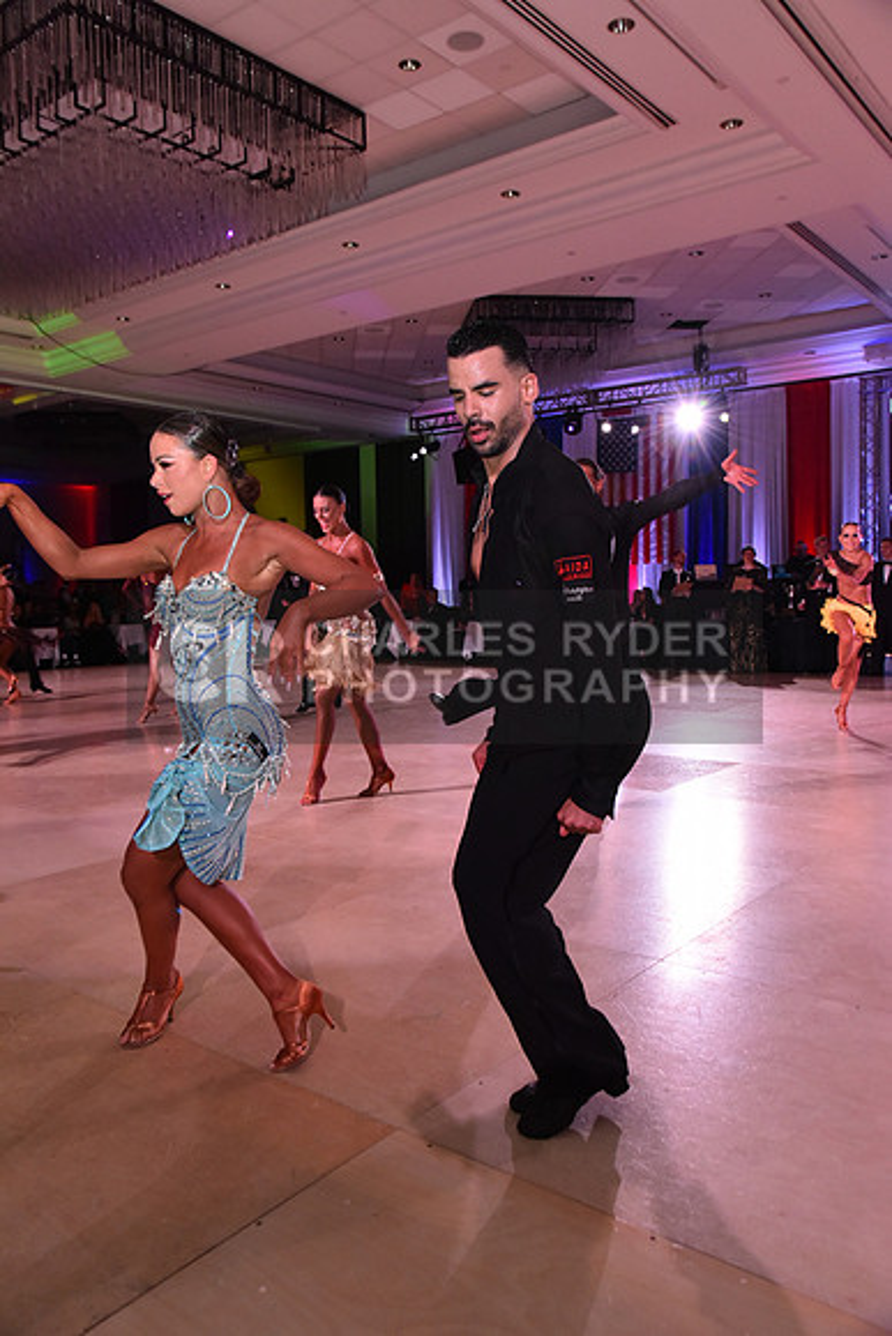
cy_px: 668
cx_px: 446
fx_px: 1411
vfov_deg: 50.7
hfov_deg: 35.1
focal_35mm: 38
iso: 2500
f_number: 6.3
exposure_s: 1/320
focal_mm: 38
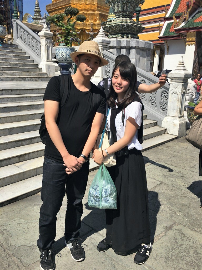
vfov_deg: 61.7
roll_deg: -1.1
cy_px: 135
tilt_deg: -14.1
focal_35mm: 29
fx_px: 226
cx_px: 101
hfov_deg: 48.2
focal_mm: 4.15
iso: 25
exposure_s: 1/2747
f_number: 2.2
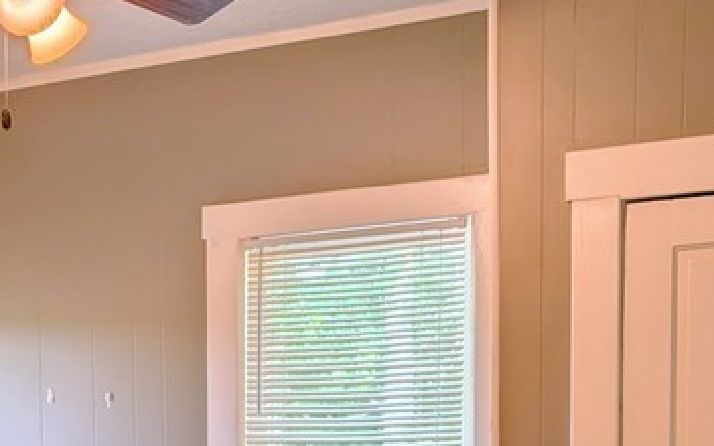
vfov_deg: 16.9
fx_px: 1401
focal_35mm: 72
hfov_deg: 27.1
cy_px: 593
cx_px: 16
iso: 22
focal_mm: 6.9
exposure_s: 1/202
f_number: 1.68
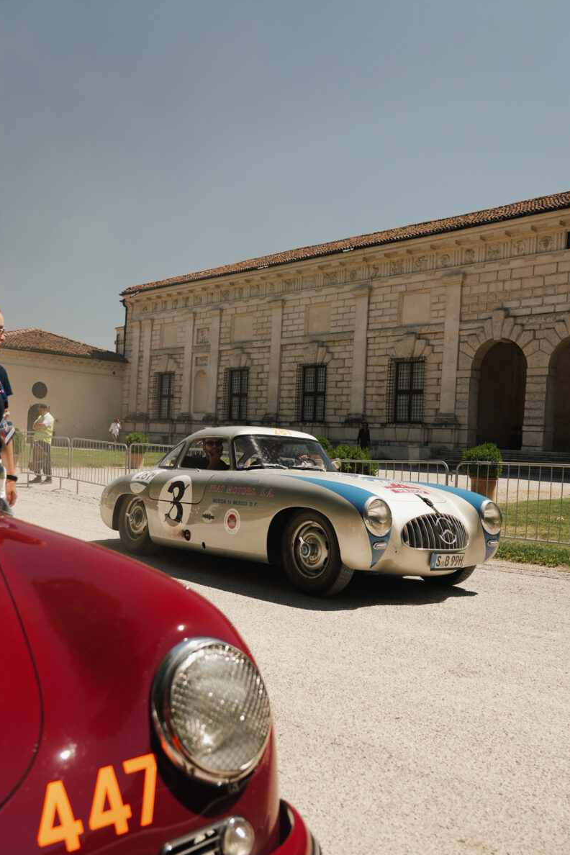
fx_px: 784
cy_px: 466
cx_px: 329
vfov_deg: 57.1
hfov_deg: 39.9
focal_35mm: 33
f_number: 4
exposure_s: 1/500
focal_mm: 28
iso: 100
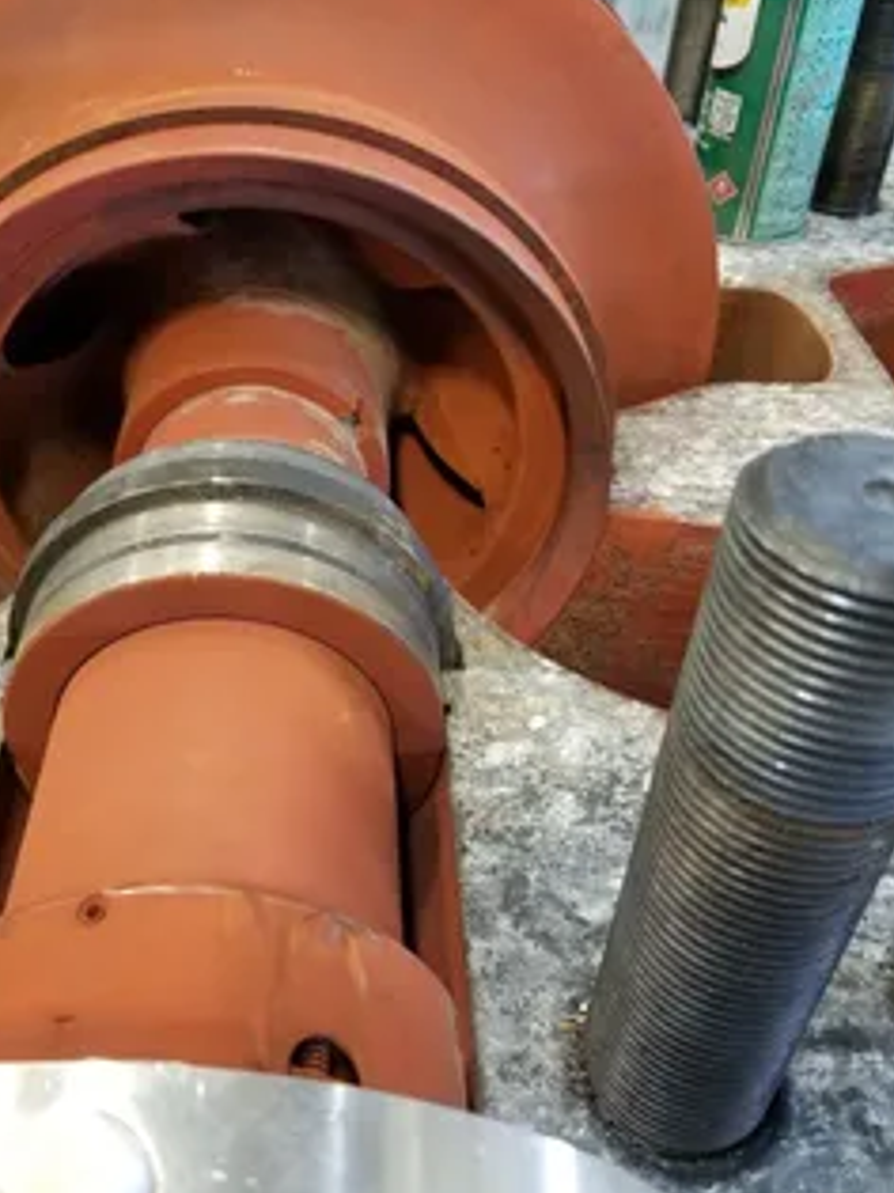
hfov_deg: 42.6
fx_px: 1137
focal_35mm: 33
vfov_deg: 55.2
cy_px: 515
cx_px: 341
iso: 250
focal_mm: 4.3
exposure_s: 1/30
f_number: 1.7
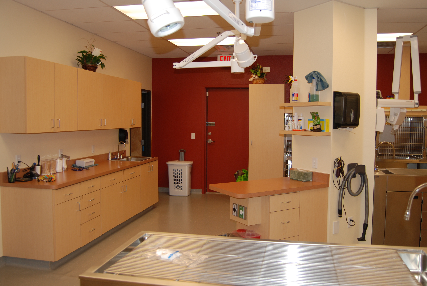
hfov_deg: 60.2
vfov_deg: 42.4
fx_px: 368
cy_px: 134
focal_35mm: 31
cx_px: 219
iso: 200
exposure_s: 1/60
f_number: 3.5
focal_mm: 18
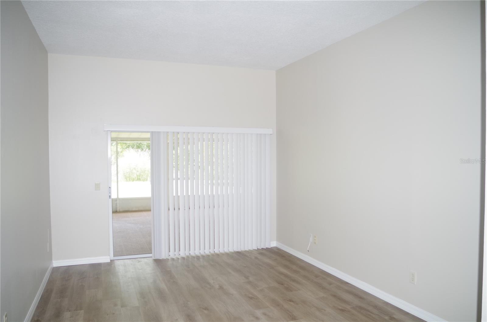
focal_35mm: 27
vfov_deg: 47.7
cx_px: 244
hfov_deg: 67.5
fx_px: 364
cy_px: 161
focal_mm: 18
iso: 400
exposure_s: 1/100
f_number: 3.5
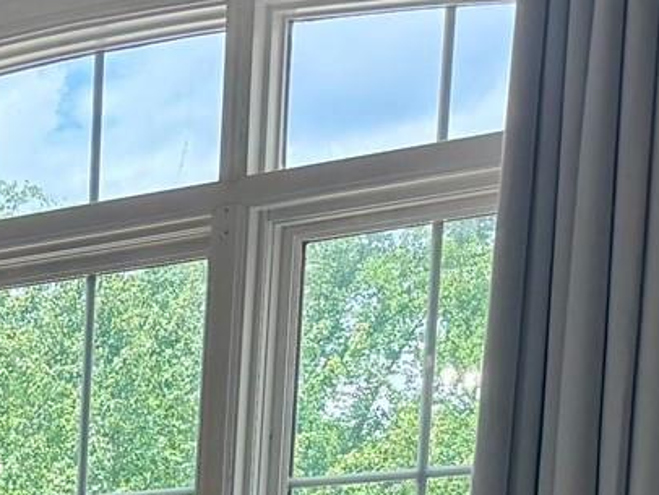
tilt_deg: -6.5
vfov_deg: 11.0
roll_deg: +0.5
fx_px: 2305
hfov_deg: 12.7
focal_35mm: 121
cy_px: 1024
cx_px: -901
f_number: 1.78
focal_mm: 6.76
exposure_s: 1/236
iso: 200
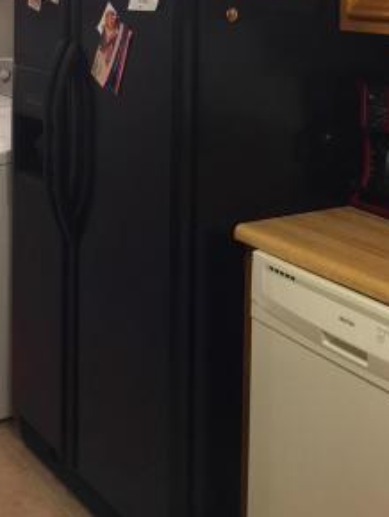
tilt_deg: -4.0
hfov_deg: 24.2
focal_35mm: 60
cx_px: 100
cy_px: 27
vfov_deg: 30.4
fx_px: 898
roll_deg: +0.2
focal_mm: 4.15
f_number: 2.2
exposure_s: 1/15
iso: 64
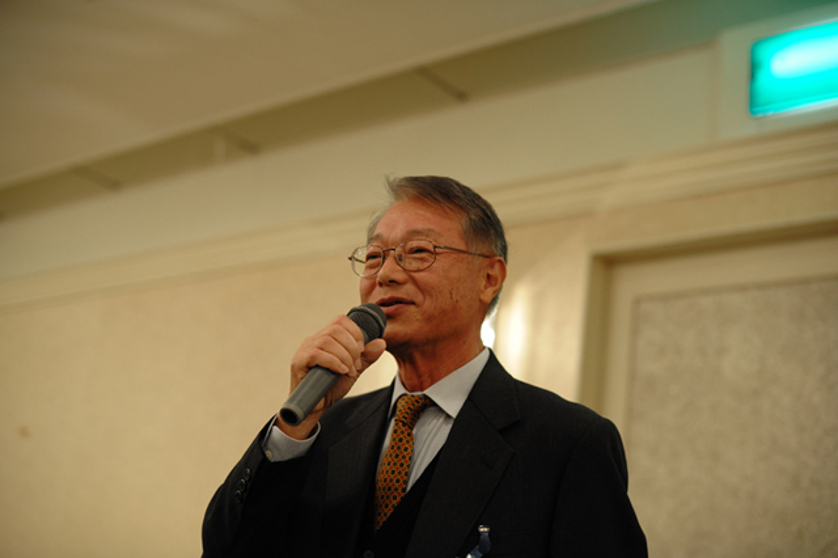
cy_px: 279
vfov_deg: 27.0
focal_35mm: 50
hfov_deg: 39.6
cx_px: 419
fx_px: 1163
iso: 1100
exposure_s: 1/100
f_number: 2.8
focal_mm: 50
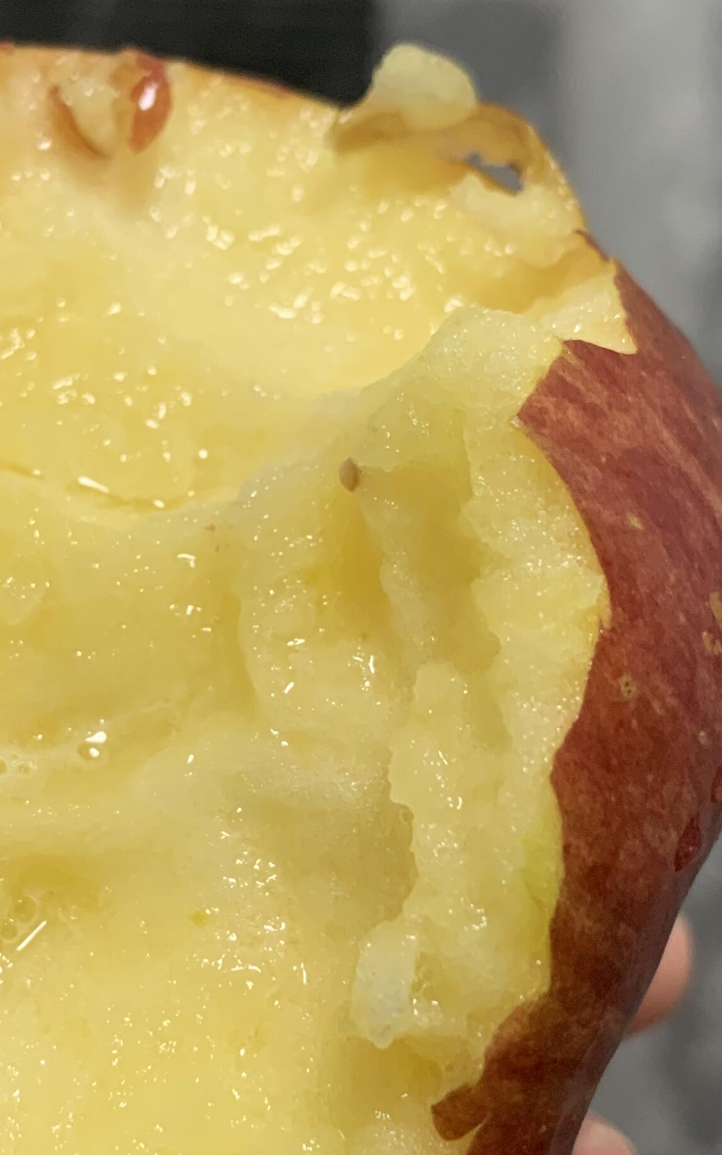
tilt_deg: -22.5
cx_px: 89
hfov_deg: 20.9
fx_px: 1920
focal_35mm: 61
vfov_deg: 33.5
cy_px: 584
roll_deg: +1.7
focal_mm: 4.25
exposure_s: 1/60
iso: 100
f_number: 1.8
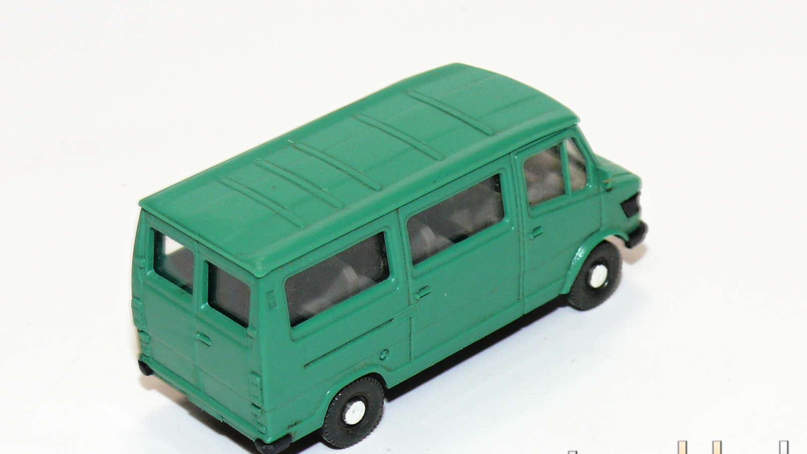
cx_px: 404
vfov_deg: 10.1
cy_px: 215
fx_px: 2568
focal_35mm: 120
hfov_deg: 17.9
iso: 100
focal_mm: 14
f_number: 4
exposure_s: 1/30
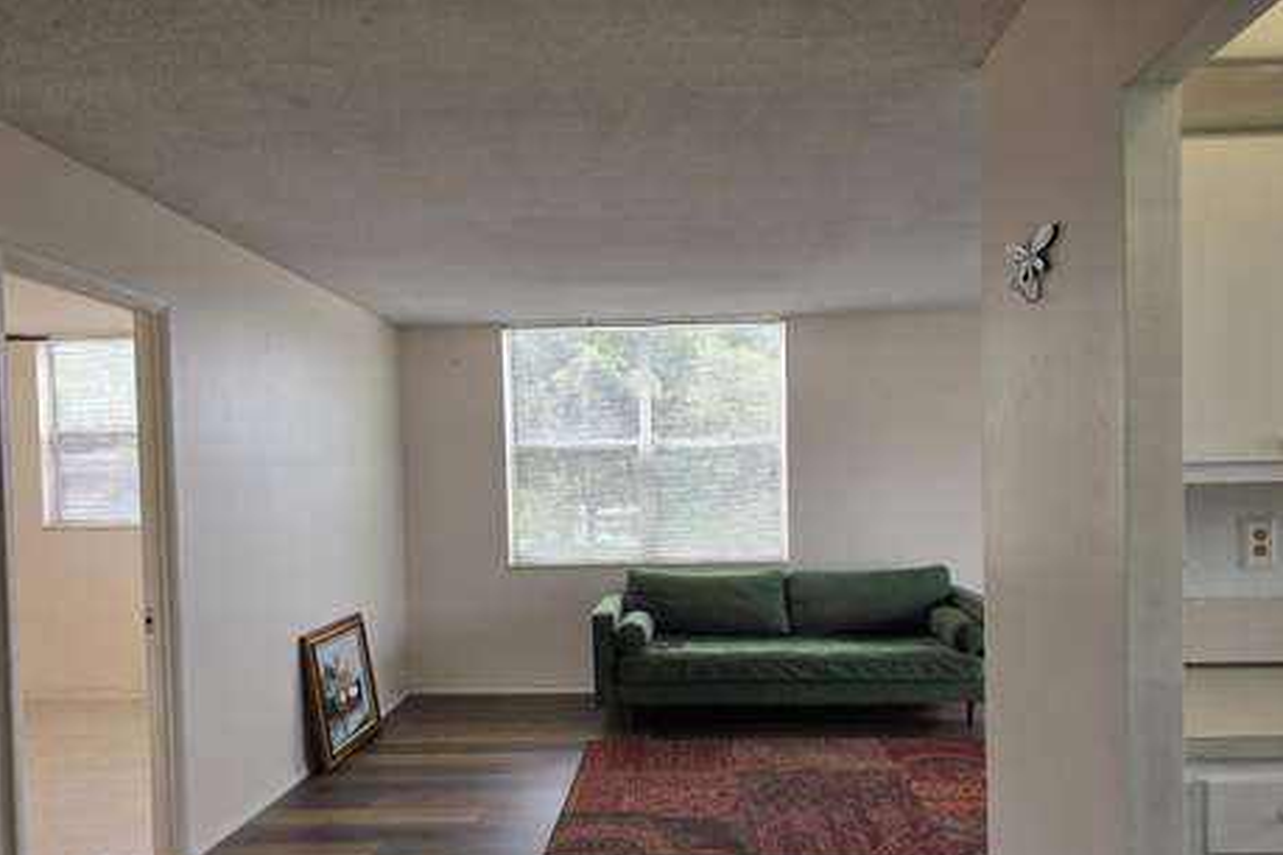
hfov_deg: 71.5
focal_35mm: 25
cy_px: 499
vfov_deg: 51.1
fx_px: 891
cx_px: 646
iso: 16
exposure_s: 1/120
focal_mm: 6.5
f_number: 1.4
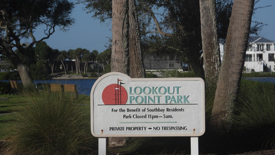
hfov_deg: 10.7
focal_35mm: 202
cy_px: 73
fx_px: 1473
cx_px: 138
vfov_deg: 6.0
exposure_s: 1/1600
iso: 100
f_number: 4.5
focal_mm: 33.2
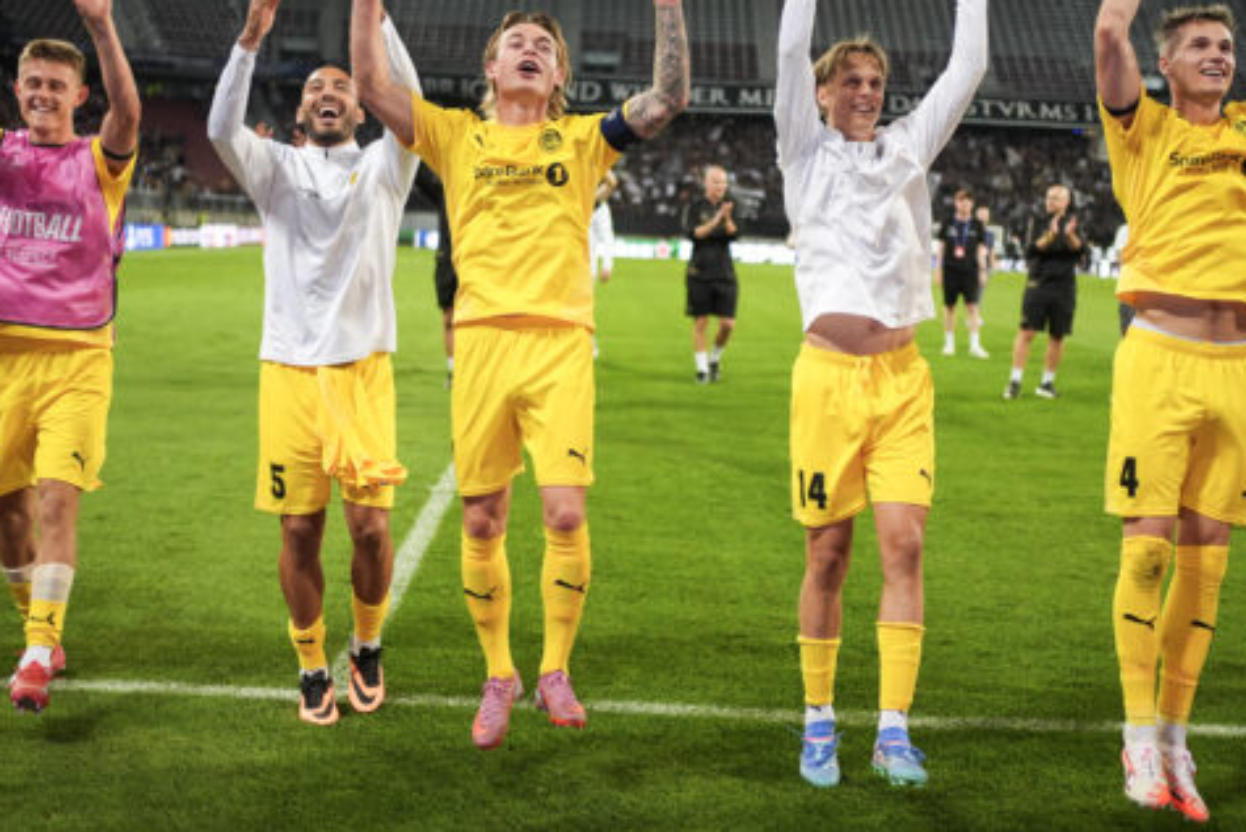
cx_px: 632
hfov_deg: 37.5
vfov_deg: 25.5
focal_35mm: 53
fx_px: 1835
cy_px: 415
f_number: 1.8
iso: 1000
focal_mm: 35
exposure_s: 1/1250
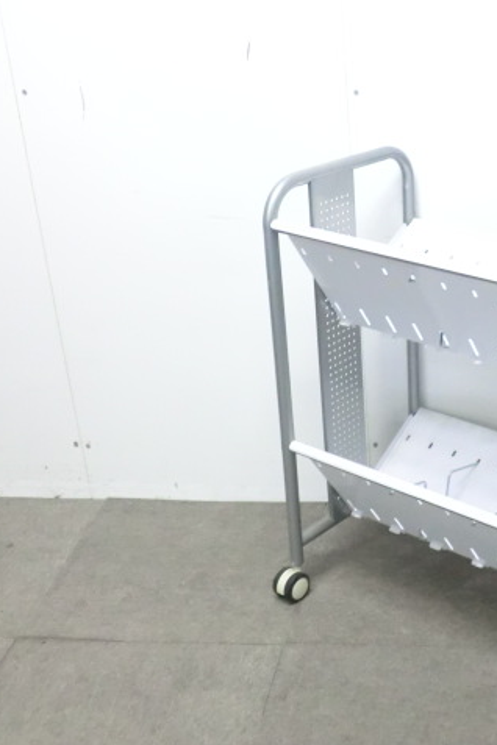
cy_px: 373
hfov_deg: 24.5
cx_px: 478
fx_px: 1097
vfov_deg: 37.5
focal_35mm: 53
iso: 800
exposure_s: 1/30
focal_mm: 6.9
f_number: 3.9
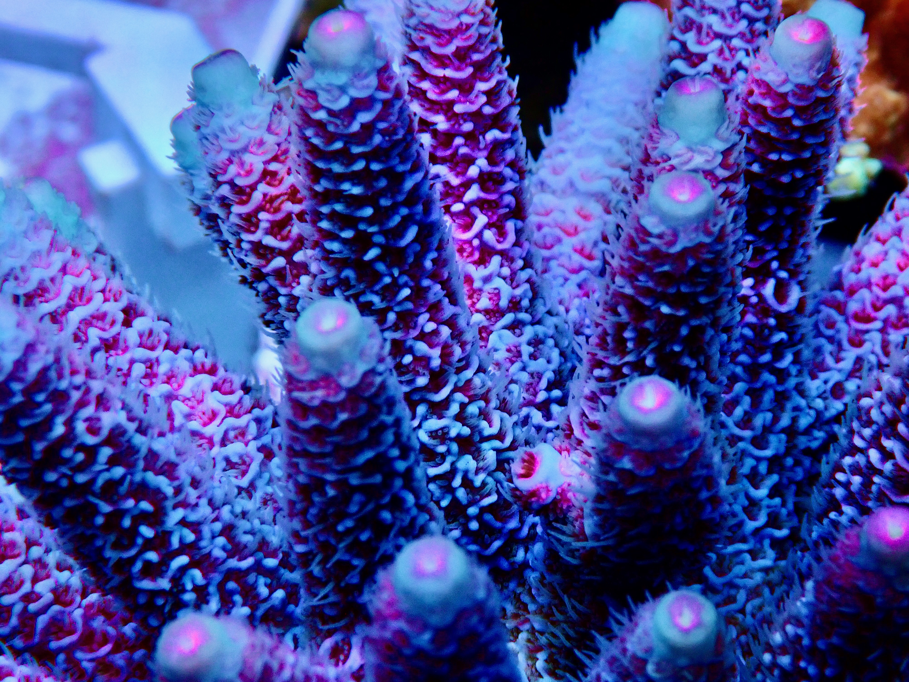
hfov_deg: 19.6
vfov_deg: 14.8
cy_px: 341
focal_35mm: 100
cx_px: 454
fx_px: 2626
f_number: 6.3
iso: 250
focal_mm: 18
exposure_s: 1/200
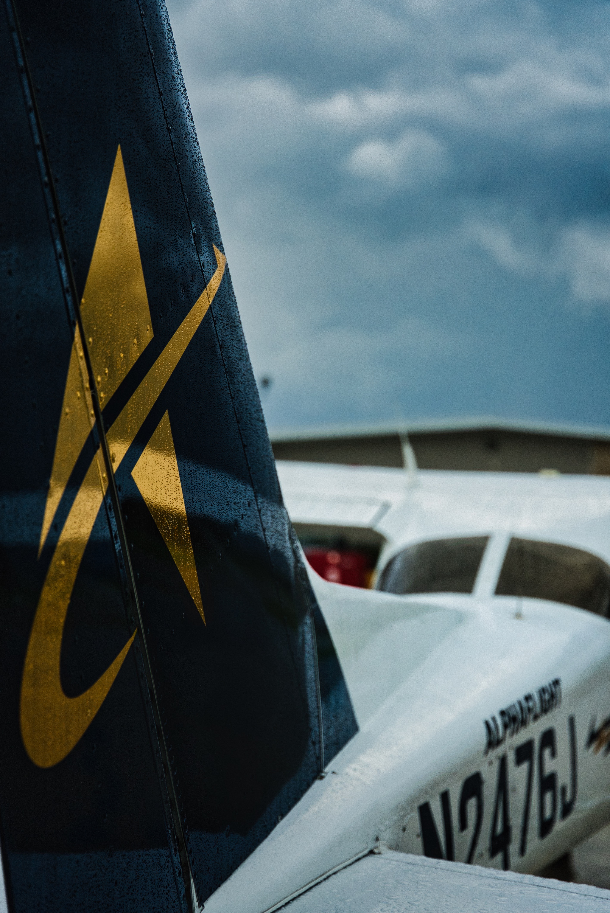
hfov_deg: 24.4
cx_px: 305
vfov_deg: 35.9
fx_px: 1409
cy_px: 456
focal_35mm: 56
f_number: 2.8
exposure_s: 1/1250
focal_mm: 55.5
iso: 1250
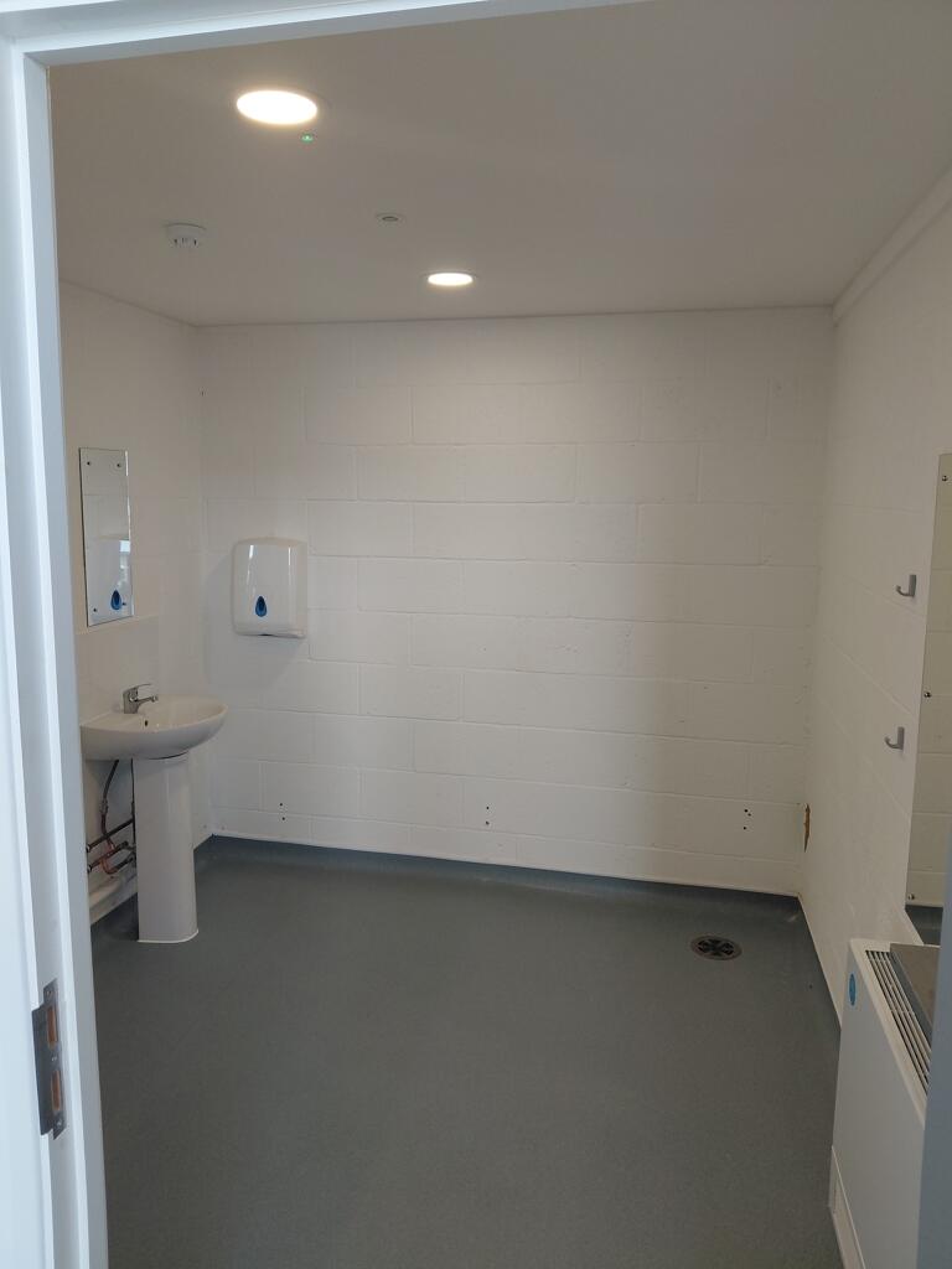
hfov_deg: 54.9
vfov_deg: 69.4
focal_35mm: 25
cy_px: 634
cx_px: 476
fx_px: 917
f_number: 1.8
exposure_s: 1/120
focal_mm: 4.69
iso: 64
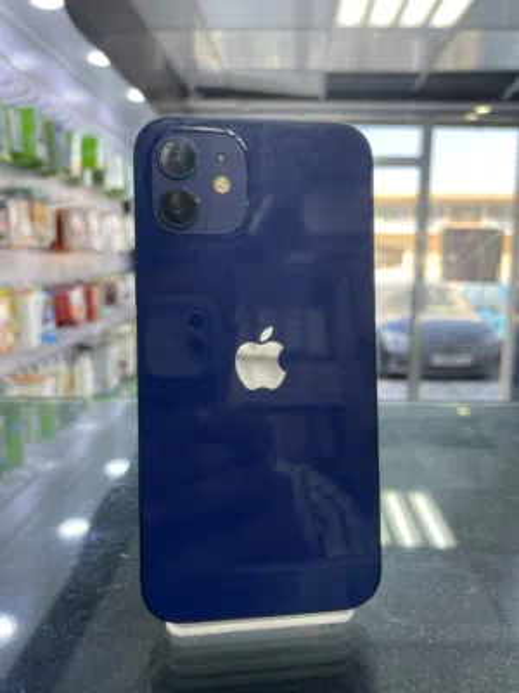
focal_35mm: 26
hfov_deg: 53.1
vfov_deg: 67.3
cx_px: 260
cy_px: 346
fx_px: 520
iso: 32
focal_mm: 4.2
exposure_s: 1/179
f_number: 1.6
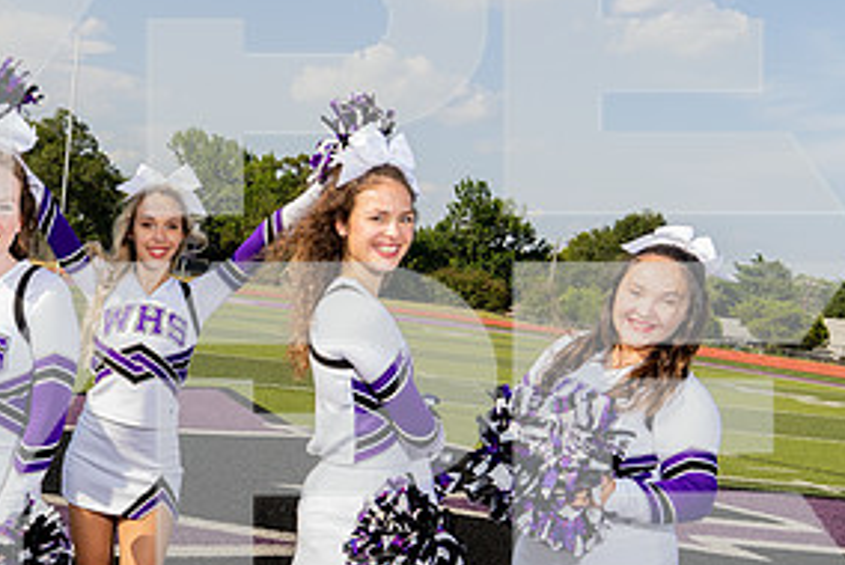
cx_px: 98
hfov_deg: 37.8
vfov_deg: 27.2
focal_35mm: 49
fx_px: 1151
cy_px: 421
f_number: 6.3
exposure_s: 1/250
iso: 100
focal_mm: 24
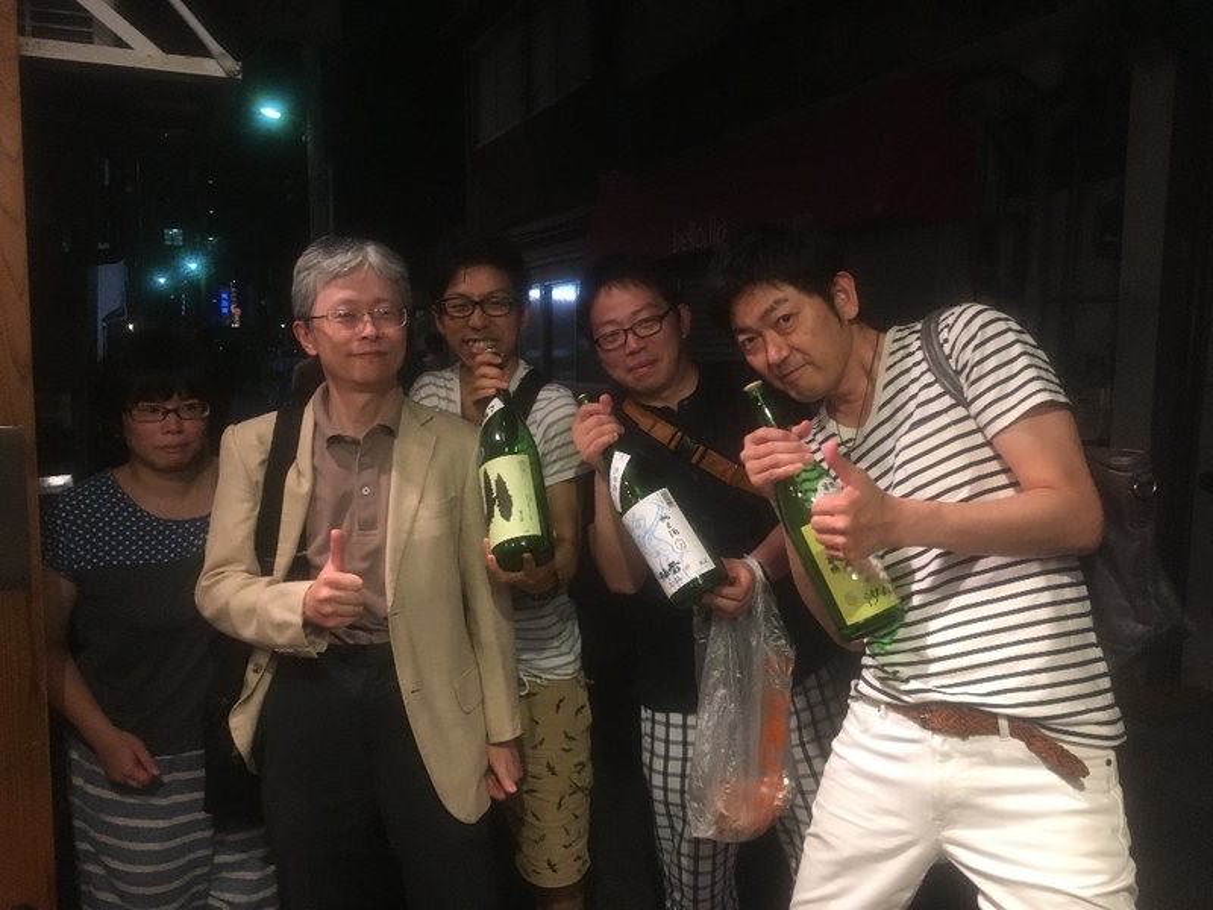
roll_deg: -0.8
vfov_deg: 48.2
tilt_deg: -5.2
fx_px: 1016
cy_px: 455
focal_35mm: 29
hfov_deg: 61.7
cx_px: 606
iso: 160
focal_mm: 4.15
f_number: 2.2
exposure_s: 1/30
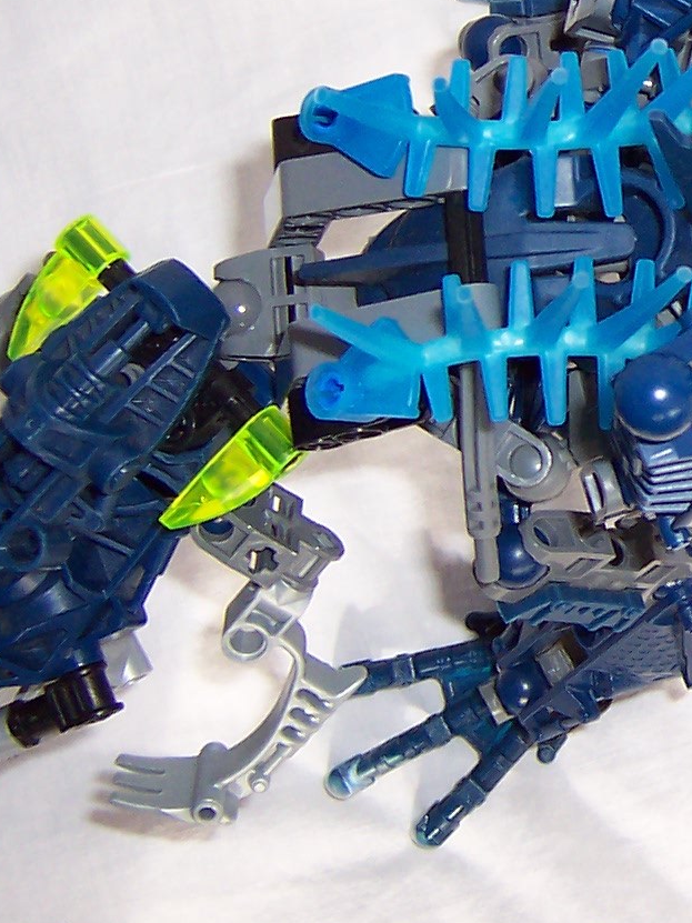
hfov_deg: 15.4
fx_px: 2346
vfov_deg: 21.9
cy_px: 146
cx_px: 1060
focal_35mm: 88
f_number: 2.8
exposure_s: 1/90
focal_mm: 5.6
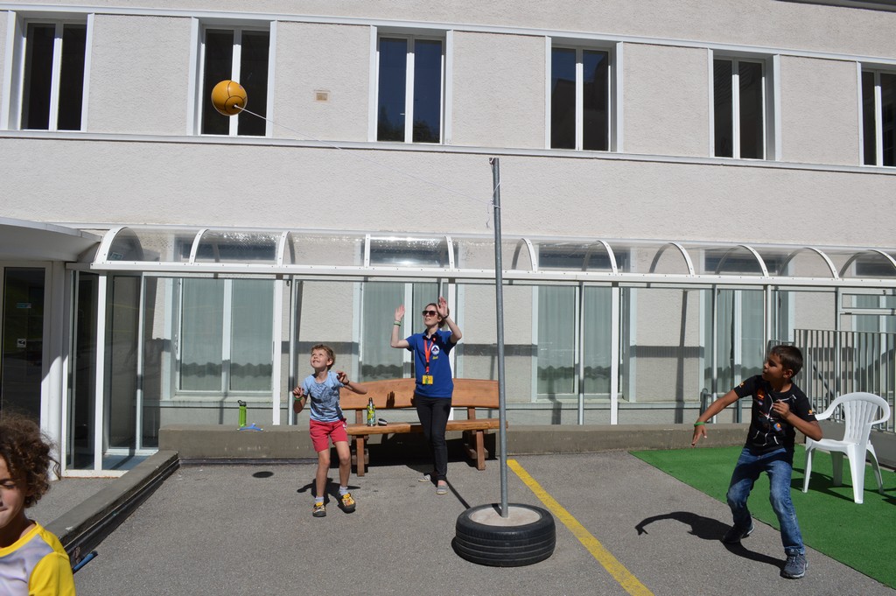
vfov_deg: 47.9
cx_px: 448
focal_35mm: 27
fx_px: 671
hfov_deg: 67.4
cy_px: 298
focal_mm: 18
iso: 200
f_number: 8
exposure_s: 1/1000
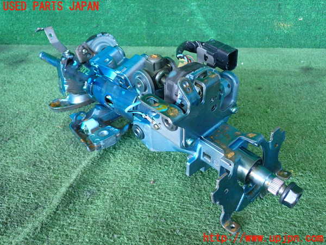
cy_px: 122
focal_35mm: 30
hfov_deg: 60.0
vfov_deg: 46.8
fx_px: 283
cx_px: 163
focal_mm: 5.4
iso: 500
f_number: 2.3
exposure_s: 1/125
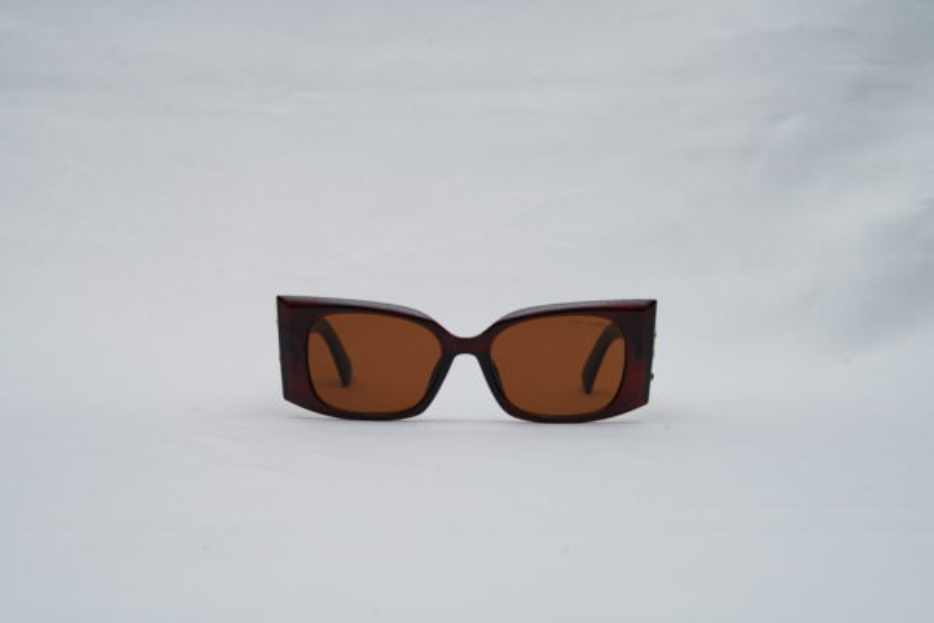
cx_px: 467
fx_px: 1297
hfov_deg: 39.6
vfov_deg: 27.0
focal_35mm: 50
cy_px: 312
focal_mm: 50
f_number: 9
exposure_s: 1/160
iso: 100
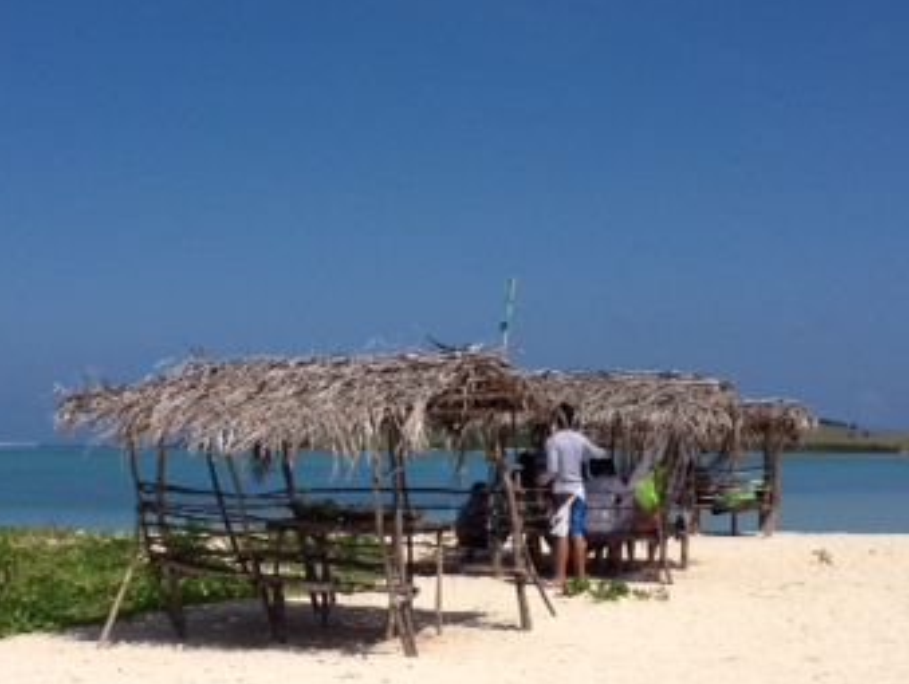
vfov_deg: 22.3
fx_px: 1735
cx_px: 397
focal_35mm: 66
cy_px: 408
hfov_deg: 29.3
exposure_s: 1/3460
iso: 50
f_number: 2.4
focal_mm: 4.28
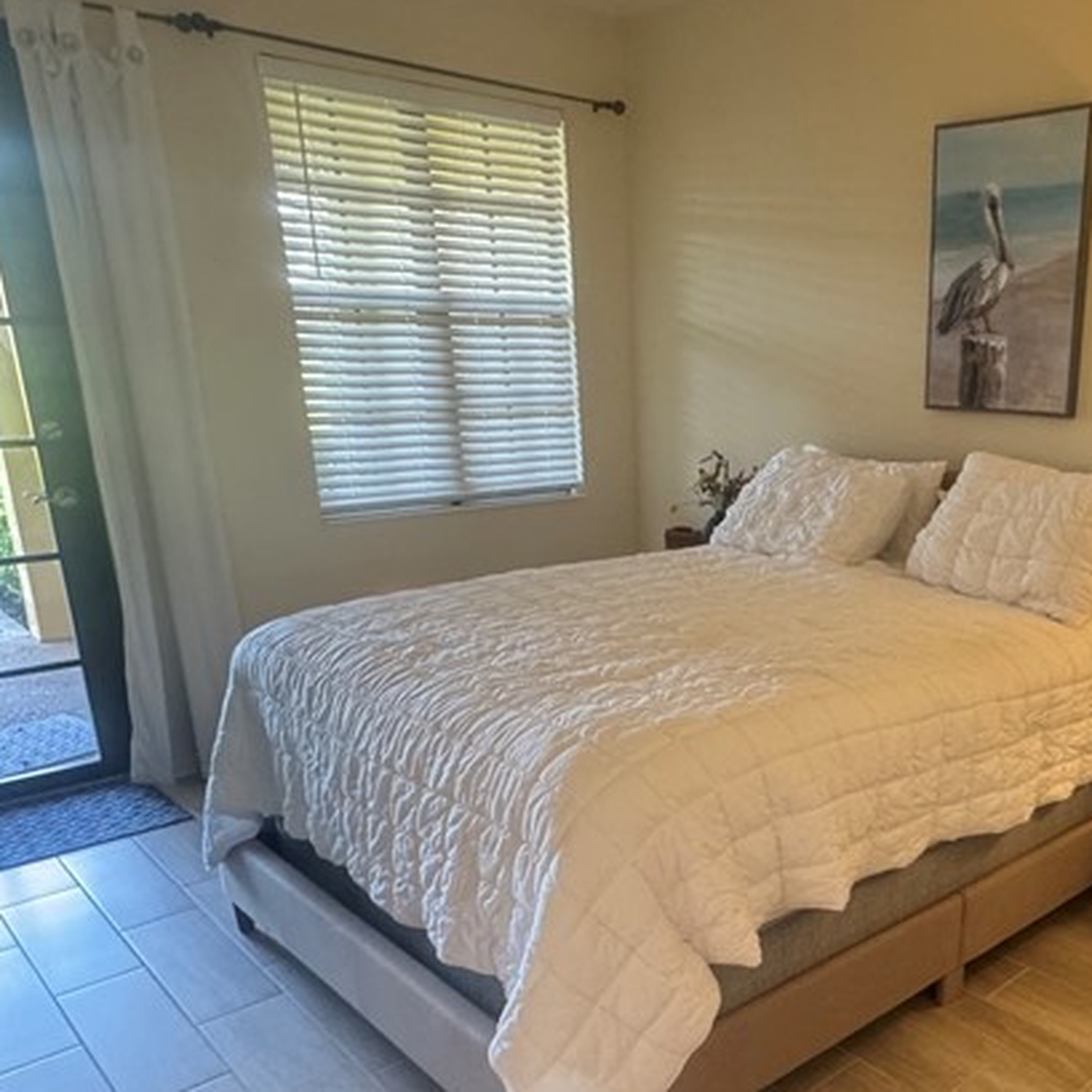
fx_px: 1106
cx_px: 833
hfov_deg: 50.2
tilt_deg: -18.7
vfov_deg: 51.7
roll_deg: -1.0
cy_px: 710
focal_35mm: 31
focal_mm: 2.22
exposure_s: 1/60
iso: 640
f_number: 2.2
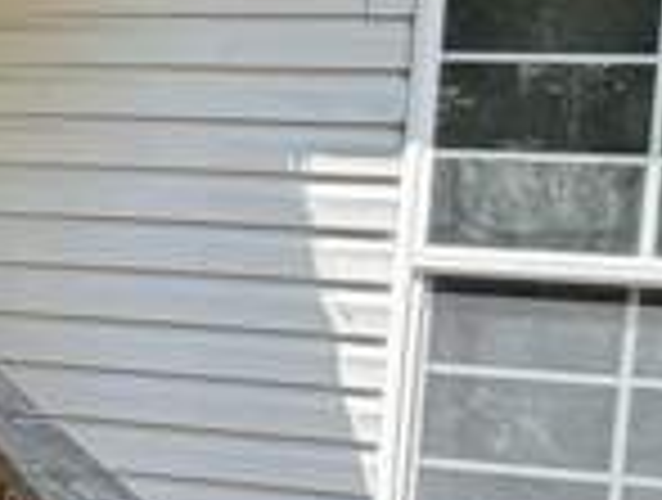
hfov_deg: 16.3
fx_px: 1457
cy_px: 189
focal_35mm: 76
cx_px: -802
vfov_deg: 19.4
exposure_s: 1/229
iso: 64
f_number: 2.2
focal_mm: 2.22
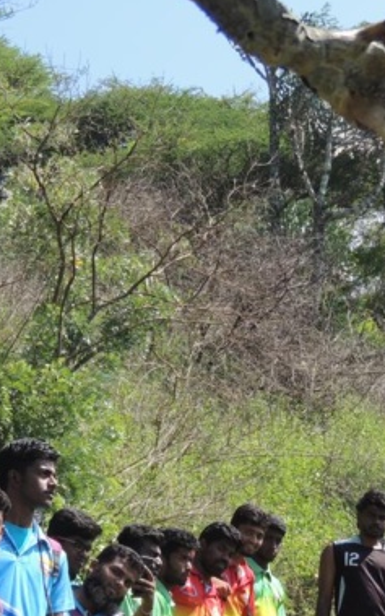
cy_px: 463
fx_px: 2702
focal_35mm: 161
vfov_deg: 13.0
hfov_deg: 8.1
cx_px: 32
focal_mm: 13.3
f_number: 3.9
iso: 100
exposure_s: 1/400
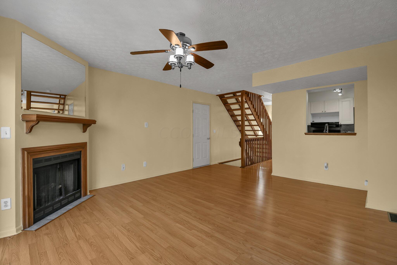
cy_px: 132
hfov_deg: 100.4
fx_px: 165
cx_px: 198
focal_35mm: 15
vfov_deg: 77.3
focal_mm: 10
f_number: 7.1
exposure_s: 1/30
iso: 640
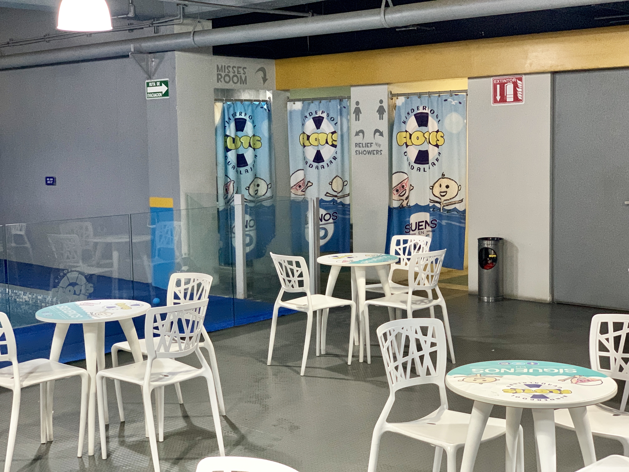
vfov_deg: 28.0
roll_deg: +1.1
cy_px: 236
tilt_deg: -5.2
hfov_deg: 36.8
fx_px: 945
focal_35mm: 52
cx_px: 314
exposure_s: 1/40
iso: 500
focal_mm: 6
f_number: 2.4
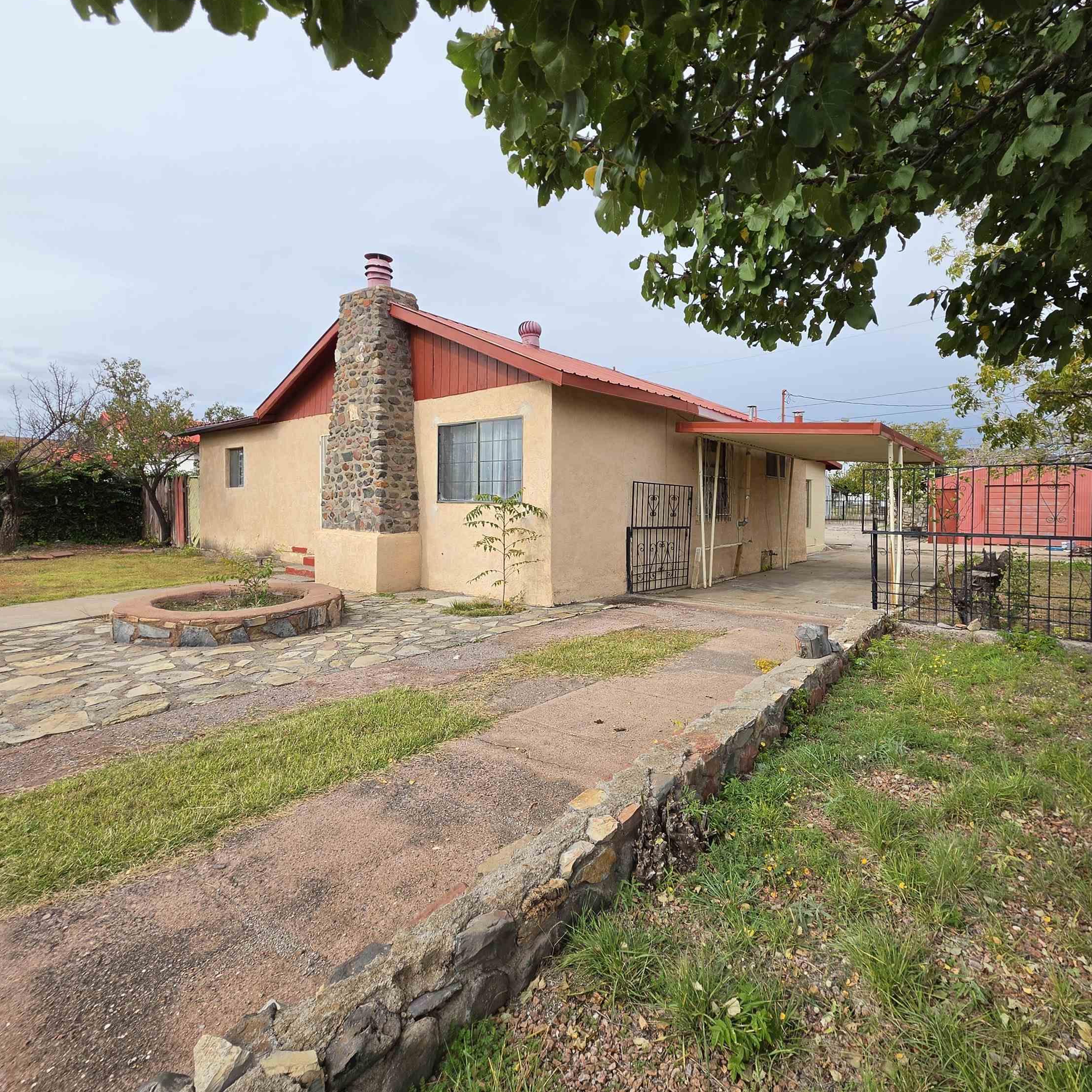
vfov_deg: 87.4
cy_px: 524
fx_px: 571
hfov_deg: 87.1
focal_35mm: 16
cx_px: 609
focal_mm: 2.2
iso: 32
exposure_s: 1/1129
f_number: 1.9
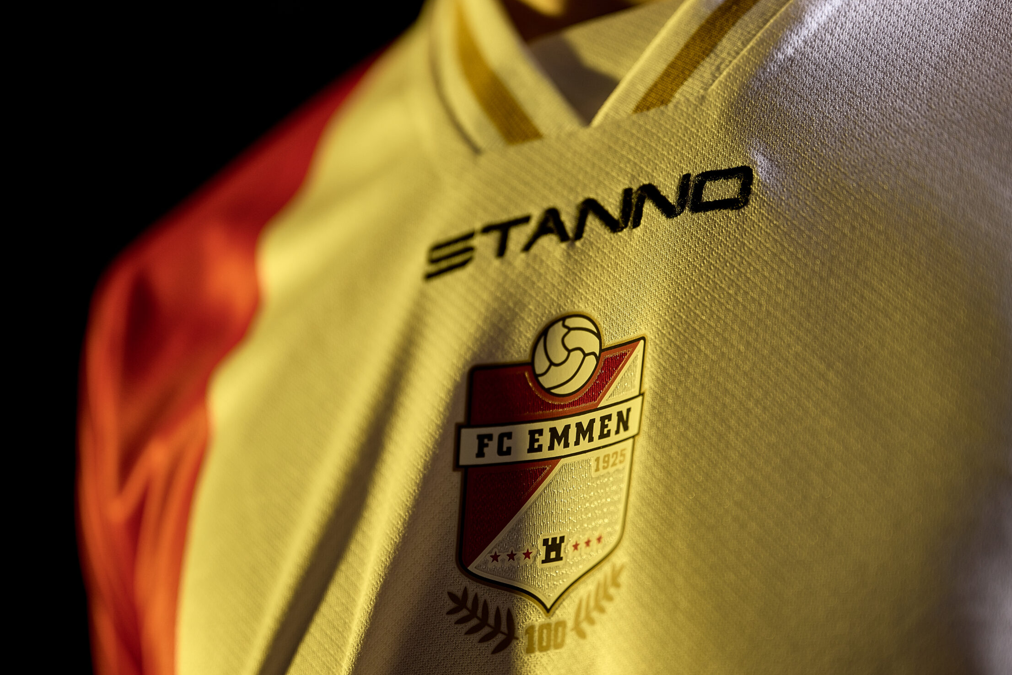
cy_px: 372
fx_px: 2277
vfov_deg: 16.9
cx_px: 567
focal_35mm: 81
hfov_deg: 25.0
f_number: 2.8
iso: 32
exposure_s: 1/200
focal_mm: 70
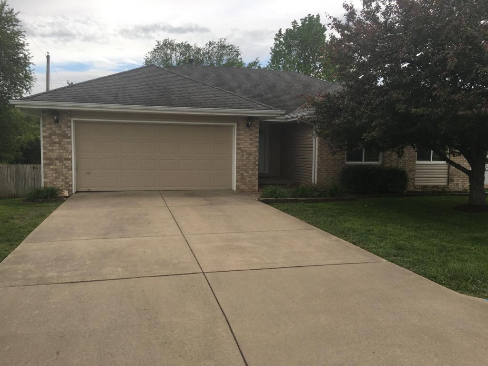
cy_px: 183
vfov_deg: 48.2
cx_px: 244
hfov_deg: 61.7
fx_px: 409
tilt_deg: -2.5
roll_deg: -1.2
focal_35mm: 29
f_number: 2.2
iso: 25
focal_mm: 4.15
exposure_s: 1/506
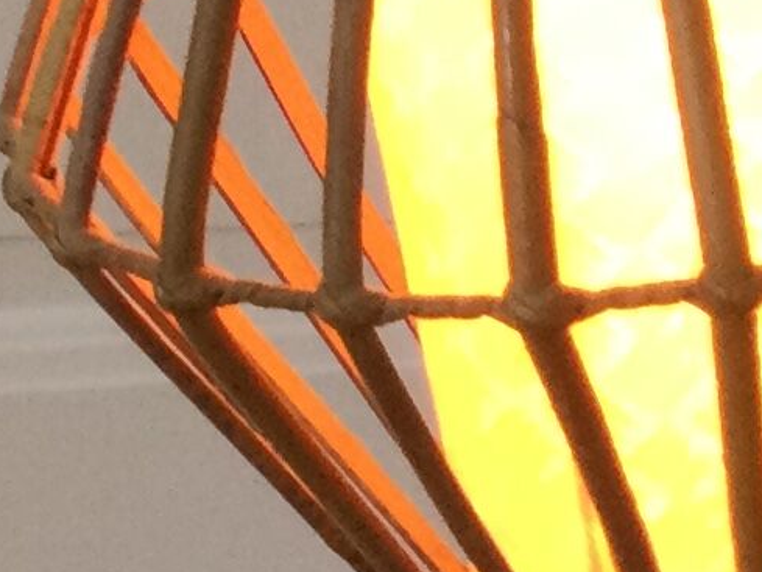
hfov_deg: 9.3
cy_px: 242
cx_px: -433
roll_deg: -2.9
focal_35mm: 207
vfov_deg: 7.2
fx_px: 4558
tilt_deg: -13.0
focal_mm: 3.3
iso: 64
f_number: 2.4
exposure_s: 1/33
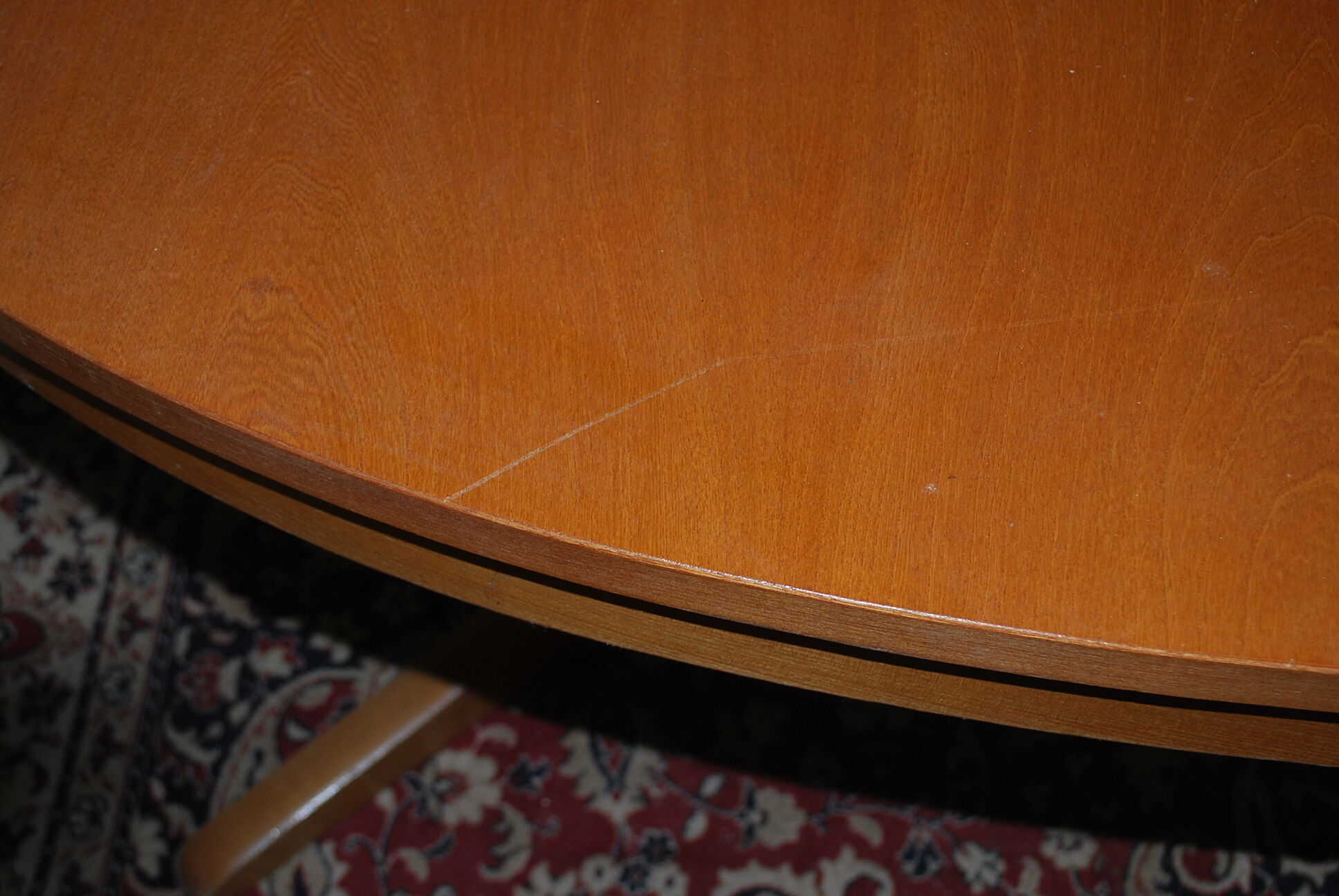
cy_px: 448
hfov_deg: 41.1
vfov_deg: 28.2
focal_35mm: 48
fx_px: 1787
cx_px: 670
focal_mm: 32
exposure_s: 1/60
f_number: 4.8
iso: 200
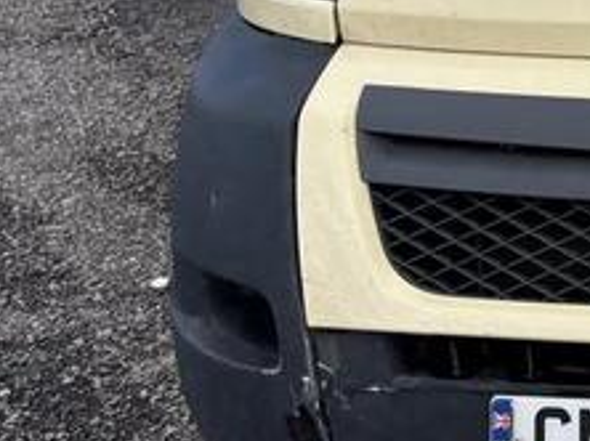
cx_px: 1010
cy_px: -218
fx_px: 1788
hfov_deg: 16.2
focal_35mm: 105
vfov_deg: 13.3
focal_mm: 5.96
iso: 50
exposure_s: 1/1706
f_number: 1.6
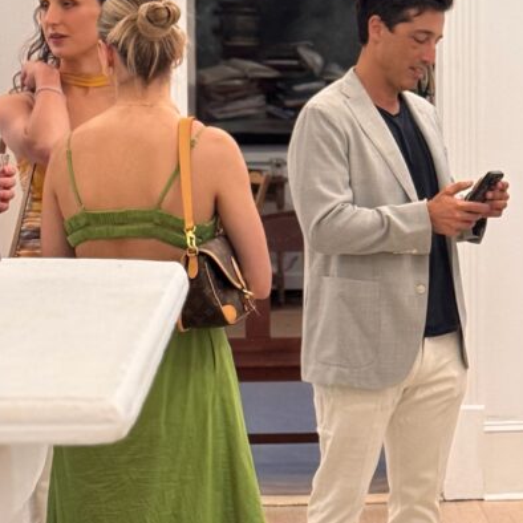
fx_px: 2359
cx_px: 563
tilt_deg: -3.9
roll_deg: +0.4
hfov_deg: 12.5
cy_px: 214
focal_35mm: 138
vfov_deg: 12.6
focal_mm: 6.76
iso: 160
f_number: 1.78
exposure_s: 1/60
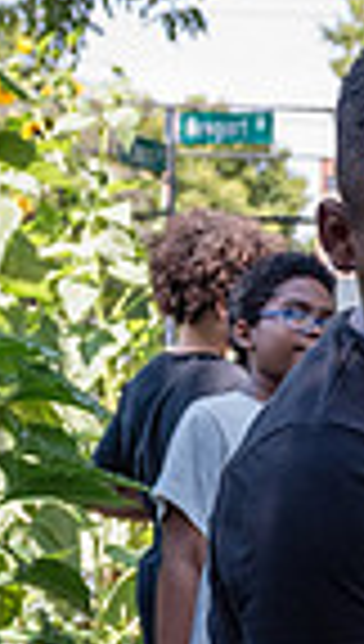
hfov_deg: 9.4
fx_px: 2151
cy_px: 737
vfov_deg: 16.4
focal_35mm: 126
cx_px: 554
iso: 500
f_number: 3.5
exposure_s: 1/640
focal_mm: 24
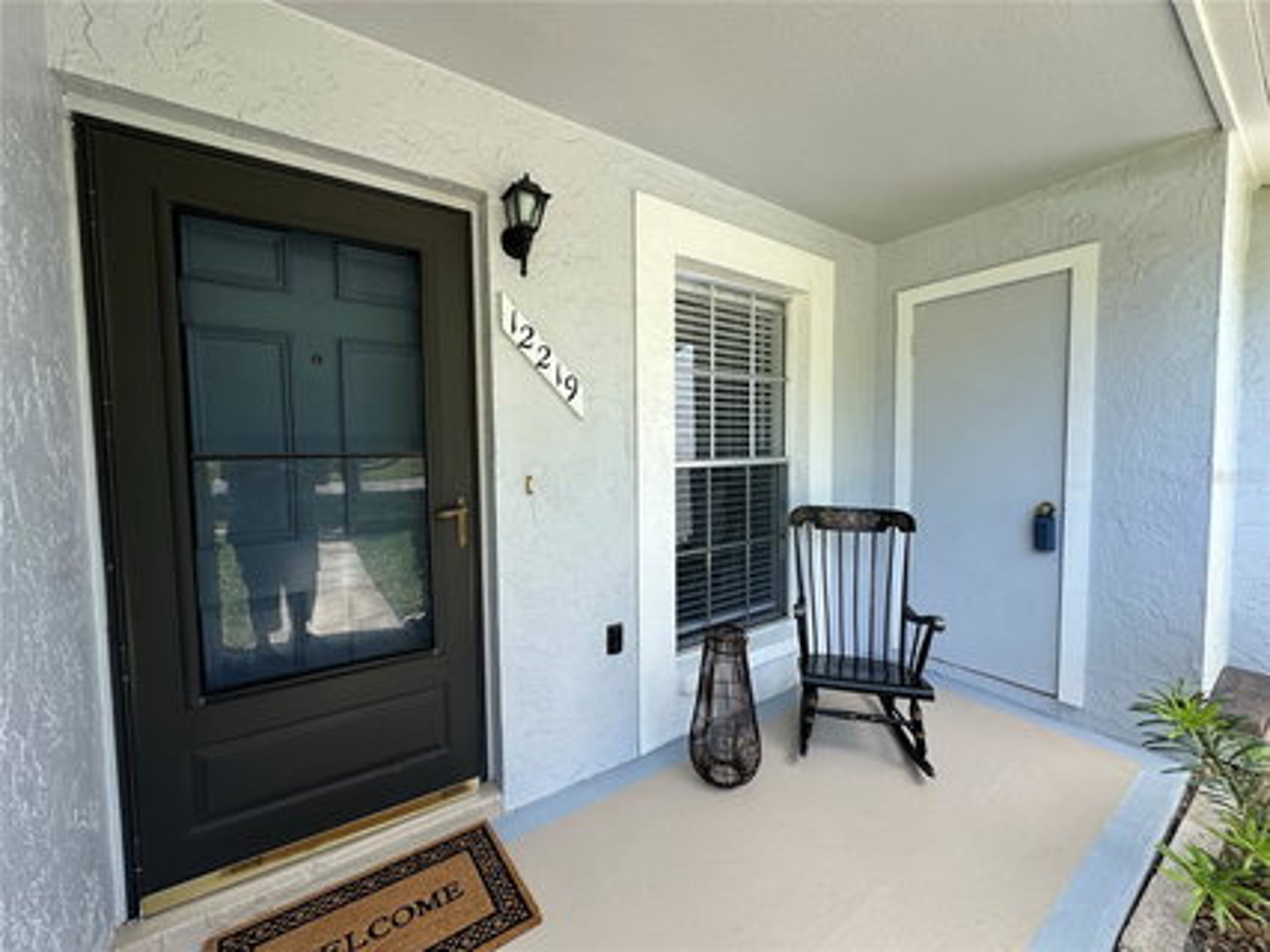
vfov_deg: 85.6
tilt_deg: -2.7
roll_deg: +0.2
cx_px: 635
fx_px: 513
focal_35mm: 14
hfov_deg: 102.1
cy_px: 476
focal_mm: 2.22
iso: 40
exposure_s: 1/308
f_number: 2.2
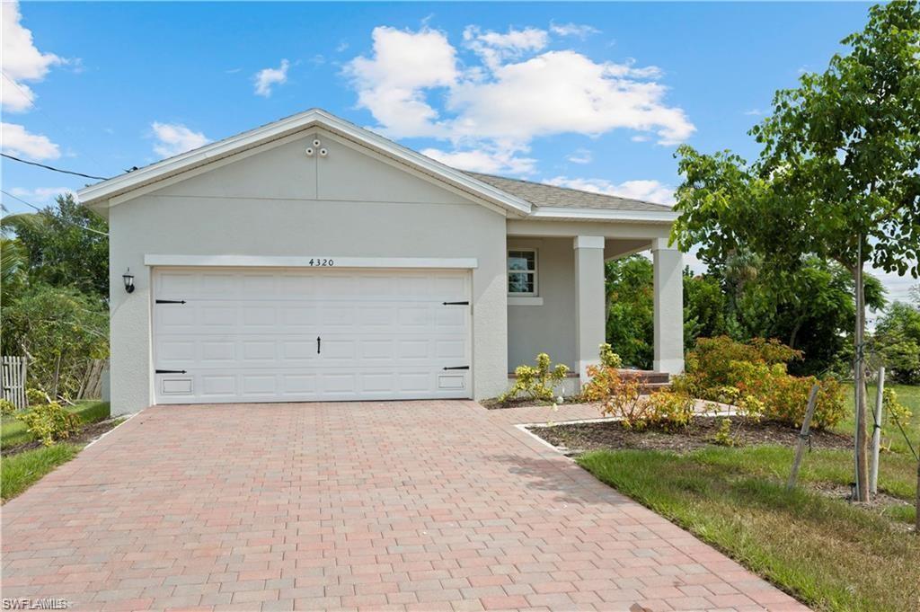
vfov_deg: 49.5
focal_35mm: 26
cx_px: 460
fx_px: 664
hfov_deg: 69.4
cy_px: 306
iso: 320
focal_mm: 26
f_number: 9
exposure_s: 1/320
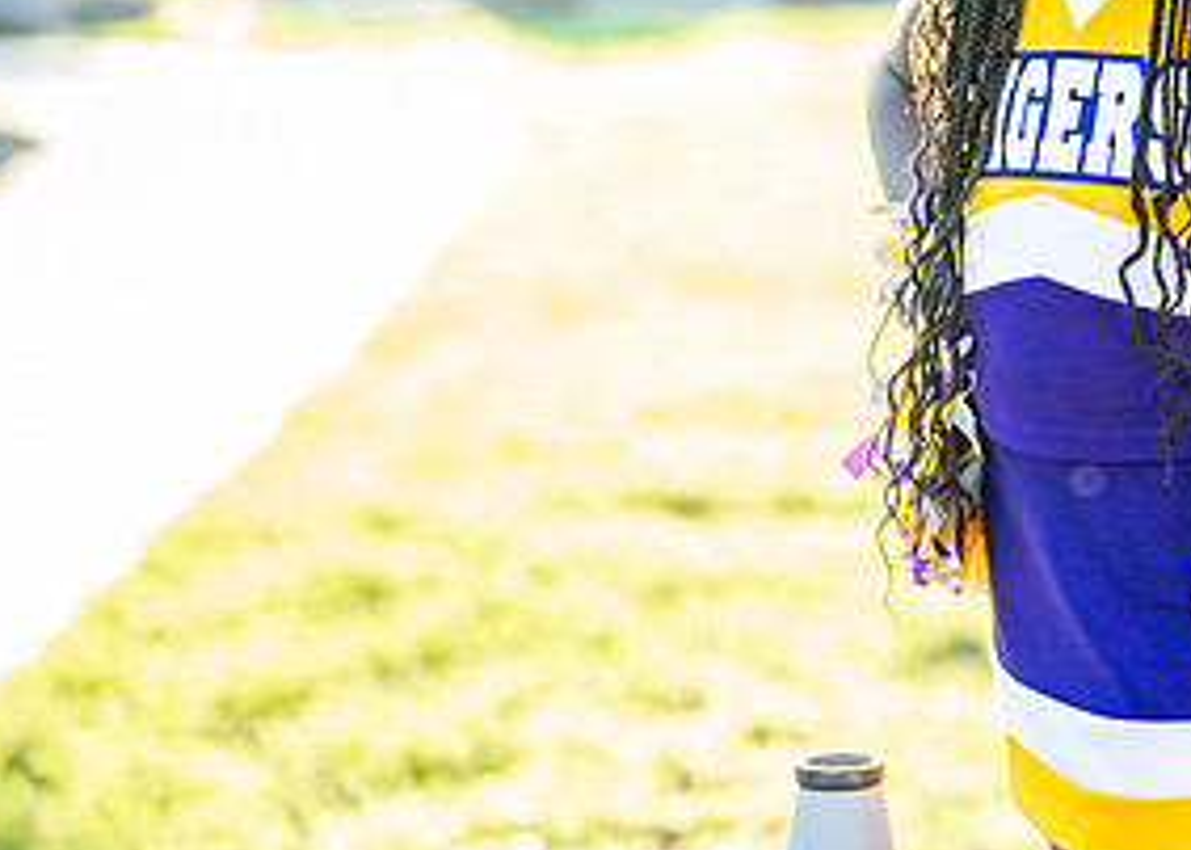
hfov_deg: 14.5
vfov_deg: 10.4
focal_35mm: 137
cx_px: 1135
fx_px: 4633
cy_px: 110
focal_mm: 50
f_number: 1.2
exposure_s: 1/500
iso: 250
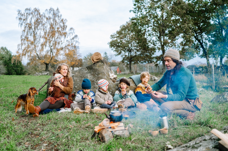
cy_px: 76
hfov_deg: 54.5
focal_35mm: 35
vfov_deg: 37.8
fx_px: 222
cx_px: 114
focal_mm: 35
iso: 200
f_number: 2.5
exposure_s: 1/640
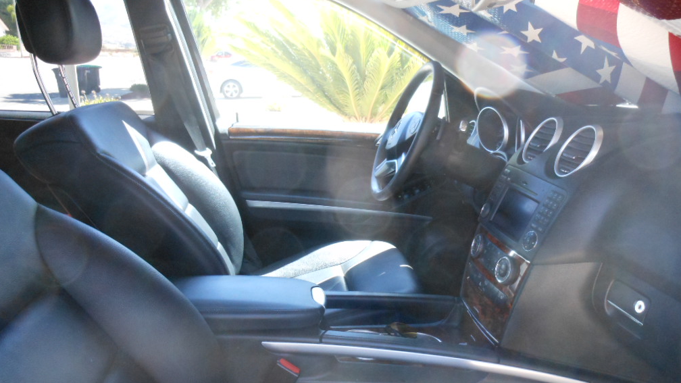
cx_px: 341
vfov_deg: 37.7
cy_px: 217
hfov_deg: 62.6
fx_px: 560
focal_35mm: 31
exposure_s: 1/125
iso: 400
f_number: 3.7
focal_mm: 5
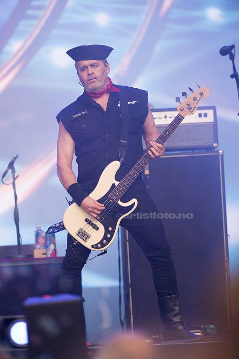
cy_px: 180
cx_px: 120
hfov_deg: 4.6
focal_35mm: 300
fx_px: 2992
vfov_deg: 6.9
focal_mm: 300
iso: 640
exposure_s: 1/1000
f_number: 2.8
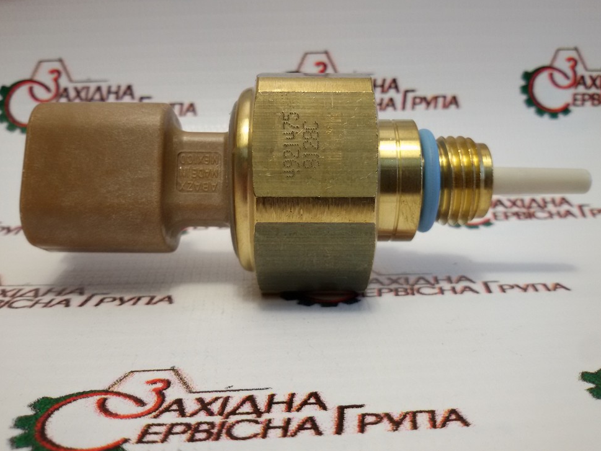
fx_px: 556
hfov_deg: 56.8
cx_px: 299
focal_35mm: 32
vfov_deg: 44.2
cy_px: 225
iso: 80
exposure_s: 1/100
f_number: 2.4
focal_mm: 2.93
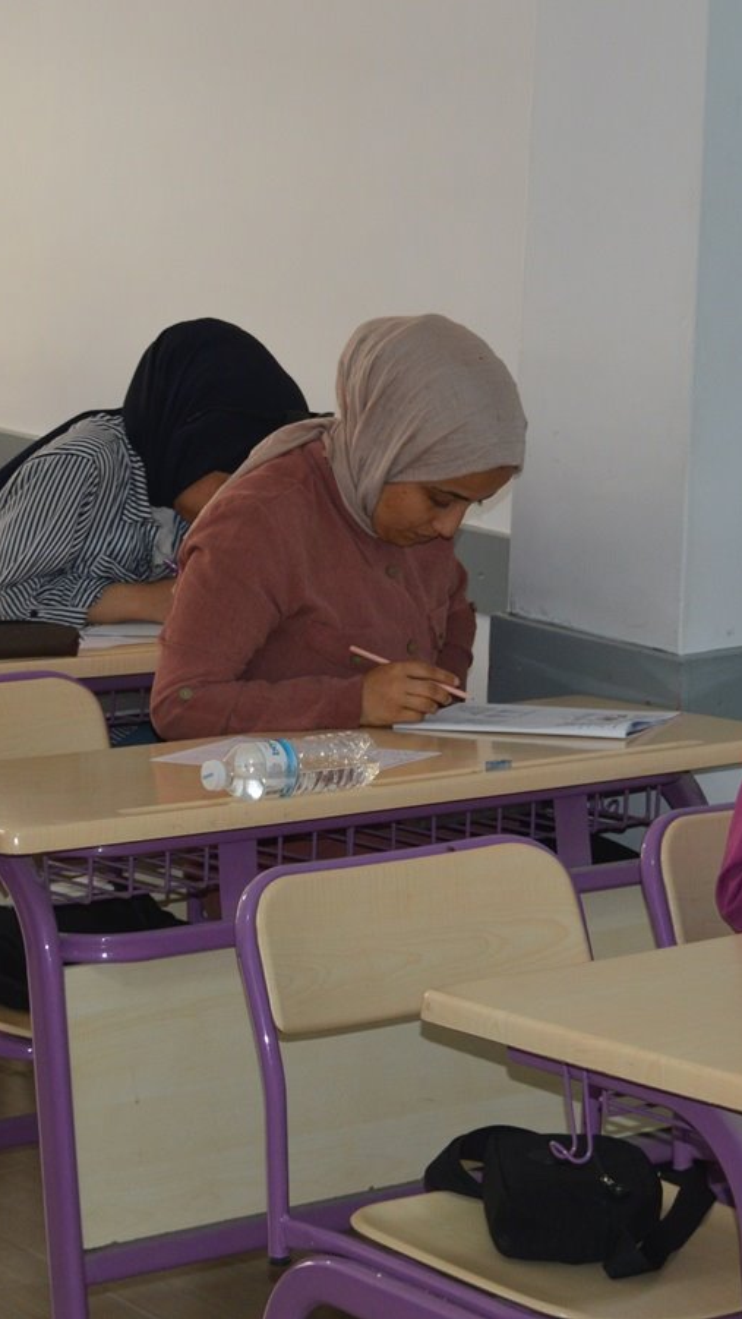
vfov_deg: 21.4
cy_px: 654
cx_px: 423
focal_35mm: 100
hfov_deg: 12.1
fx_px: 3497
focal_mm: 42
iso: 720
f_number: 5
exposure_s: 1/60
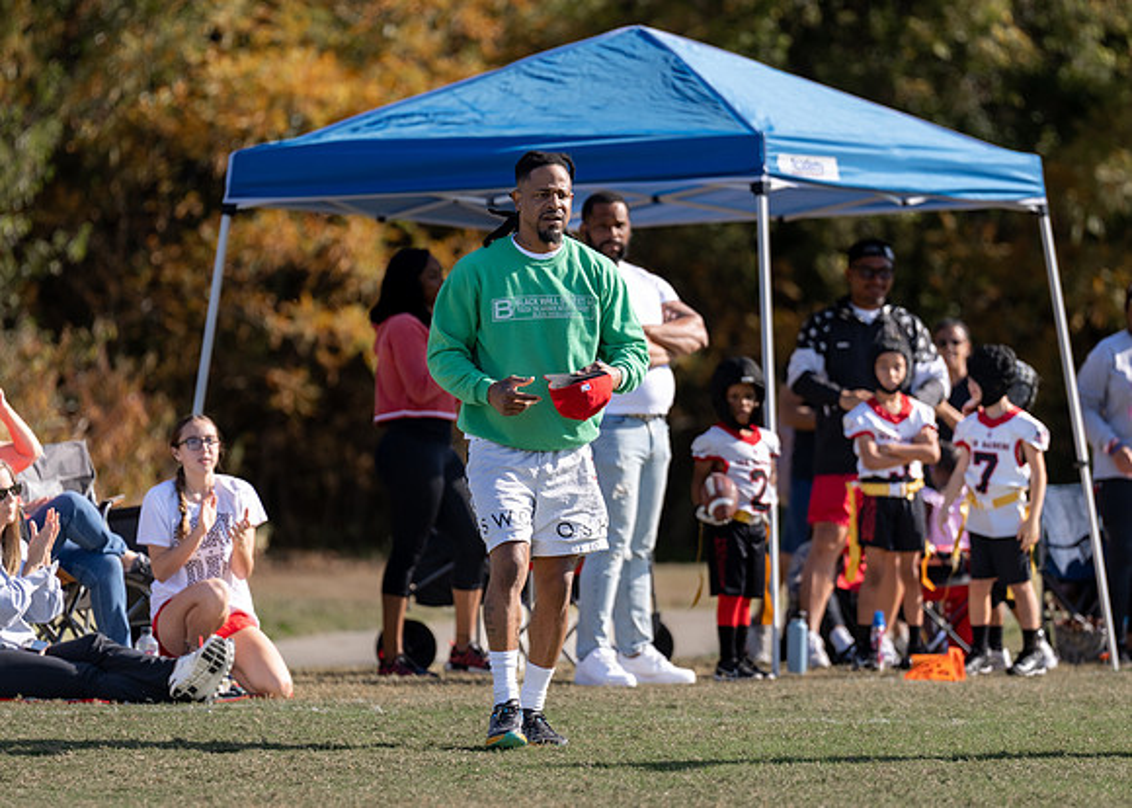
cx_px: 583
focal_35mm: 308
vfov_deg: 4.7
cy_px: 414
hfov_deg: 6.6
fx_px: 9887
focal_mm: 200
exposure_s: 1/1600
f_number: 3.2
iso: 100
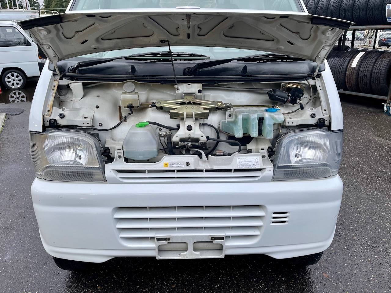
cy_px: 146
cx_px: 196
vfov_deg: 54.9
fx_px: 282
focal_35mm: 25
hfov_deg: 69.4
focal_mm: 5.1
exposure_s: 1/60
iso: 64
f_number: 1.6
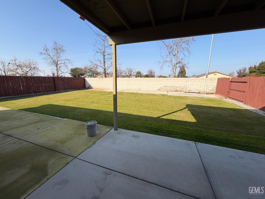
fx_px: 107
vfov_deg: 85.7
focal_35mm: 14
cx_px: 132
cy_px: 100
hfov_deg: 102.1
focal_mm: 2.22
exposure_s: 1/770
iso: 25
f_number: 2.2
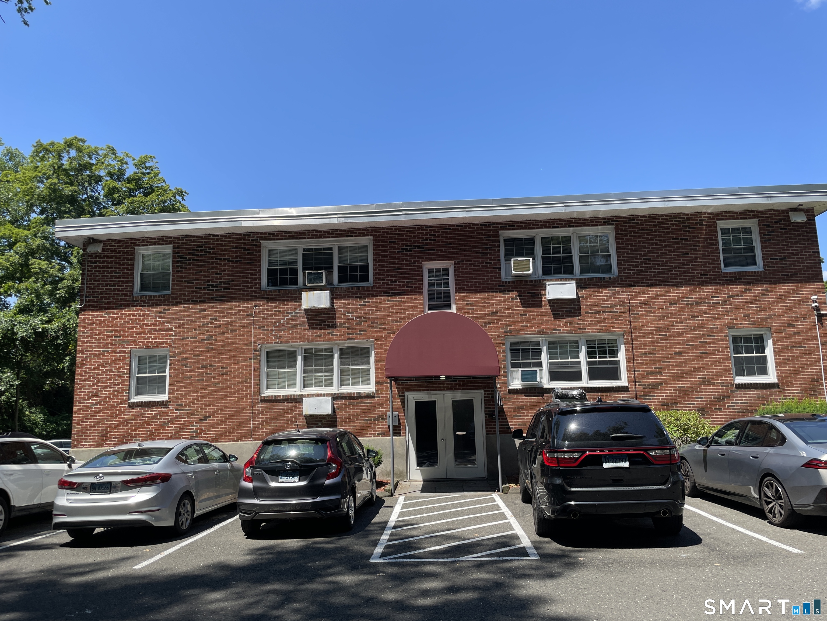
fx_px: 621
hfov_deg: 67.3
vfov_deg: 53.1
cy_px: 310
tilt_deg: +9.6
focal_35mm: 26
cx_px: 414
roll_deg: +2.8
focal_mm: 4.2
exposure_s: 1/1795
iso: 32
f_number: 1.6
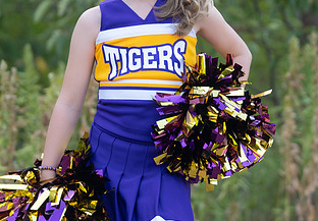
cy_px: 52
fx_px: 2310
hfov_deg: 7.9
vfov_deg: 5.5
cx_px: 165
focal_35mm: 258
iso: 320
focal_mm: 121
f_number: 2.8
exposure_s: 1/320
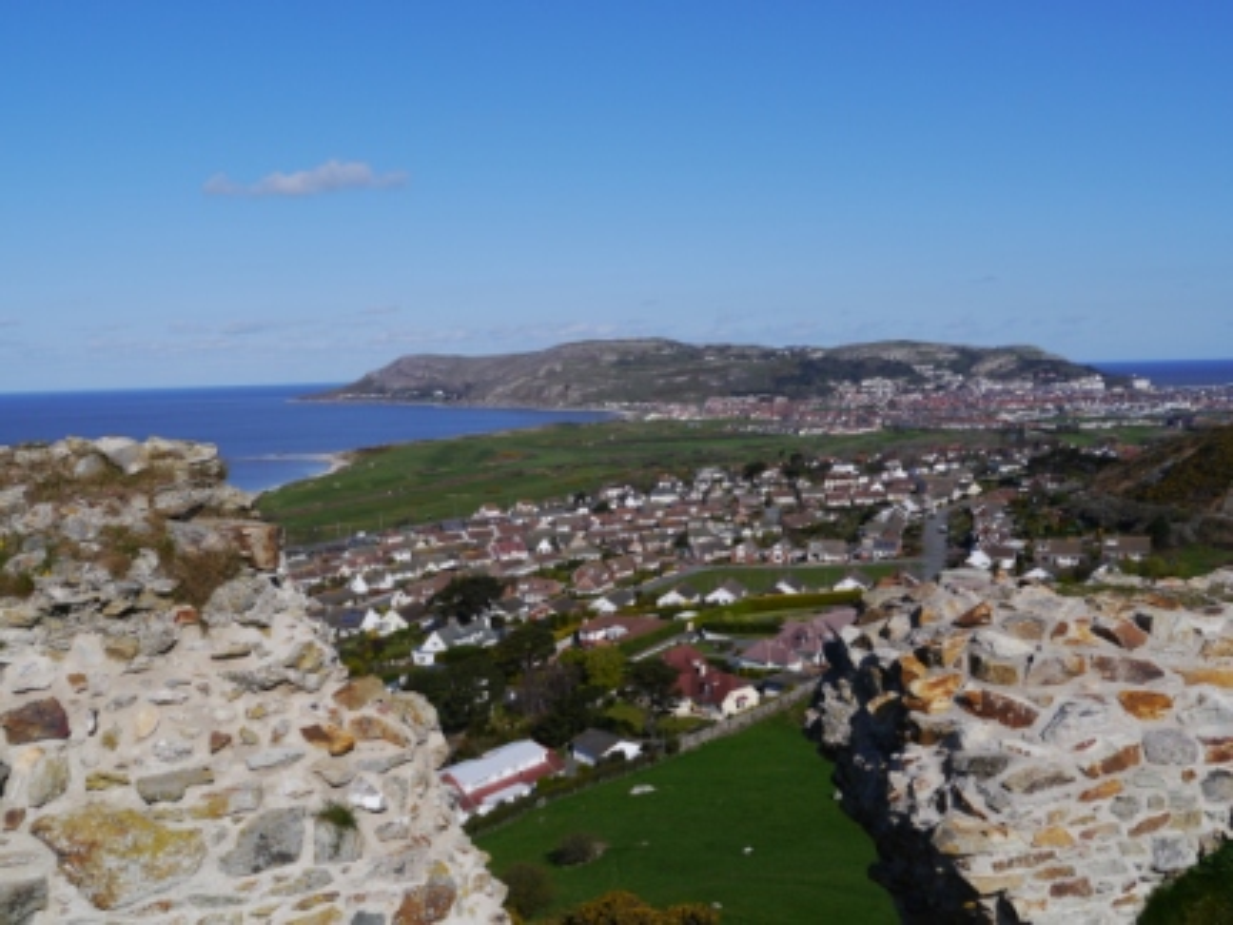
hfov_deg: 54.0
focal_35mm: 34
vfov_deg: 41.8
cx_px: 616
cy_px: 462
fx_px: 1211
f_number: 9
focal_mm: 17
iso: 160
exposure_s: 1/640
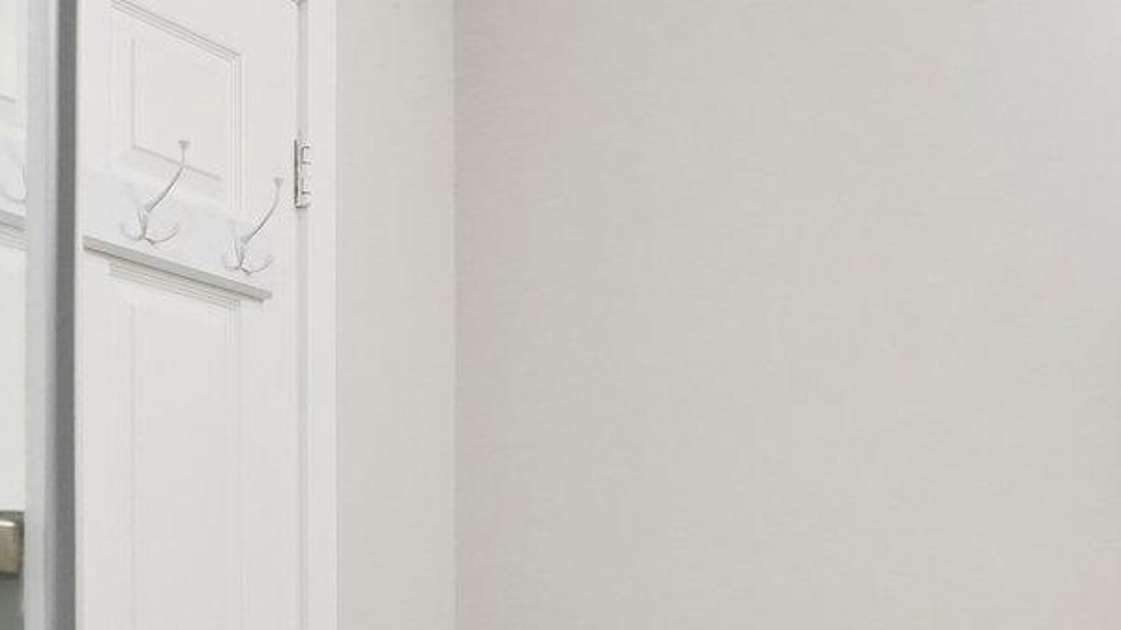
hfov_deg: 34.3
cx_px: 643
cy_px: 695
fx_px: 1813
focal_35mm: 61
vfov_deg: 18.9
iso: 3200
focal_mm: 17
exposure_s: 1/200
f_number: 5
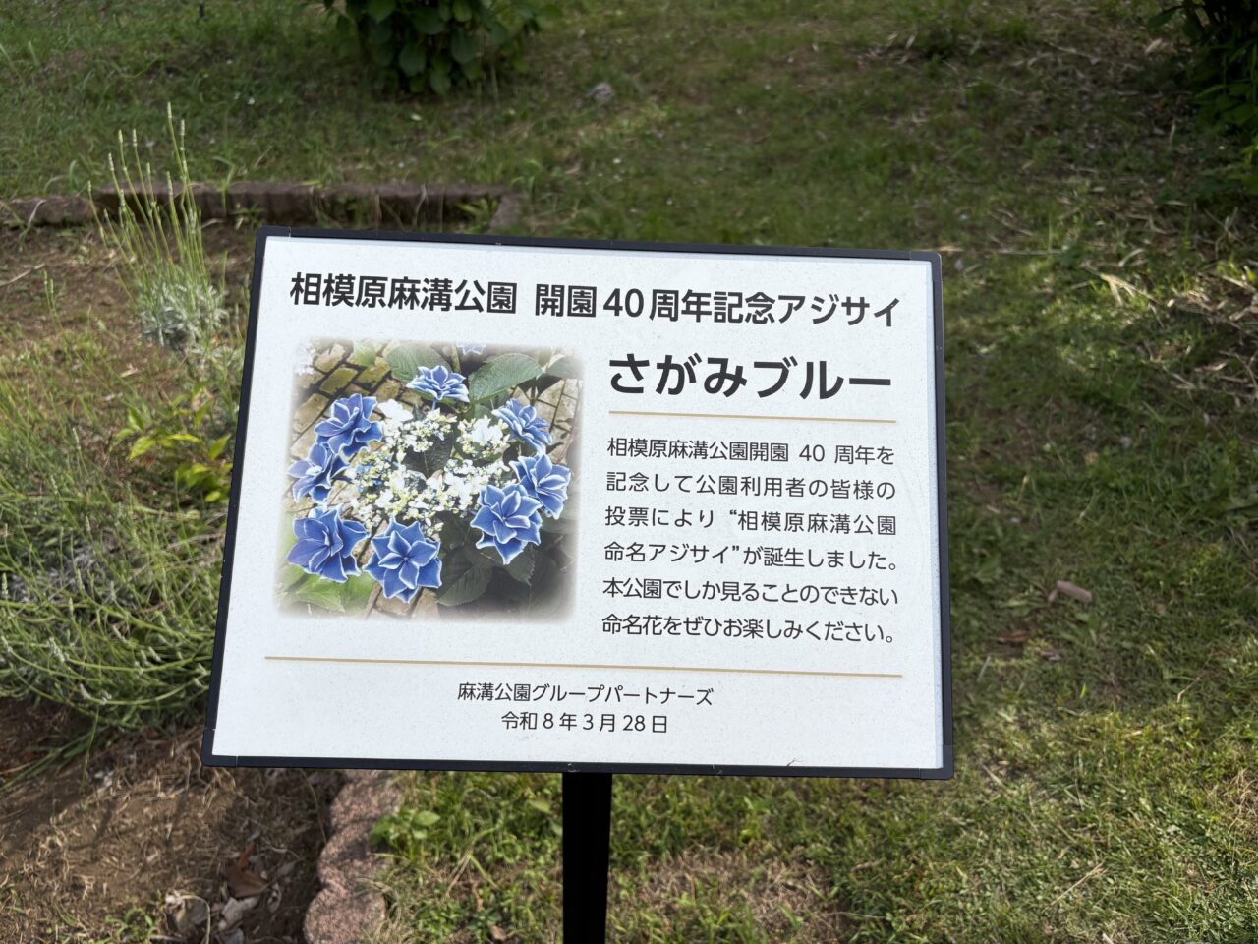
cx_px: 629
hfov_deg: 67.3
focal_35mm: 26
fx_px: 945
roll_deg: -1.1
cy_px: 472
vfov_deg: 53.1
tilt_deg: -32.8
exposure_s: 1/3831
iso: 50
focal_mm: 5.96
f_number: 1.6
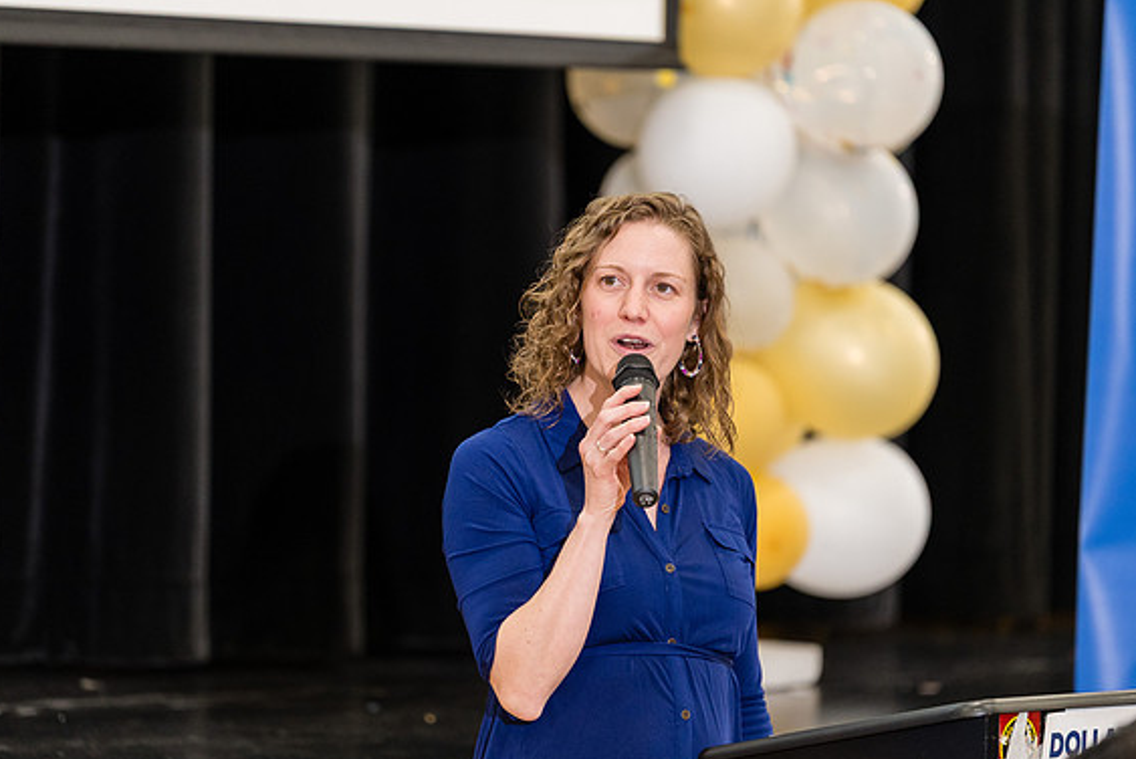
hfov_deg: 10.0
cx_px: 557
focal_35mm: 206
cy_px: 389
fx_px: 6503
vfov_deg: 6.7
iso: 1600
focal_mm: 200
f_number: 2.8
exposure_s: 1/250
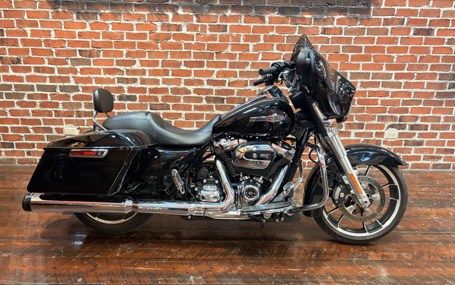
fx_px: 347
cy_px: 144
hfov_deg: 66.5
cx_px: 226
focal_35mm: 28
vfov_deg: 44.5
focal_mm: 5.96
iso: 320
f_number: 1.6
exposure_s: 1/60
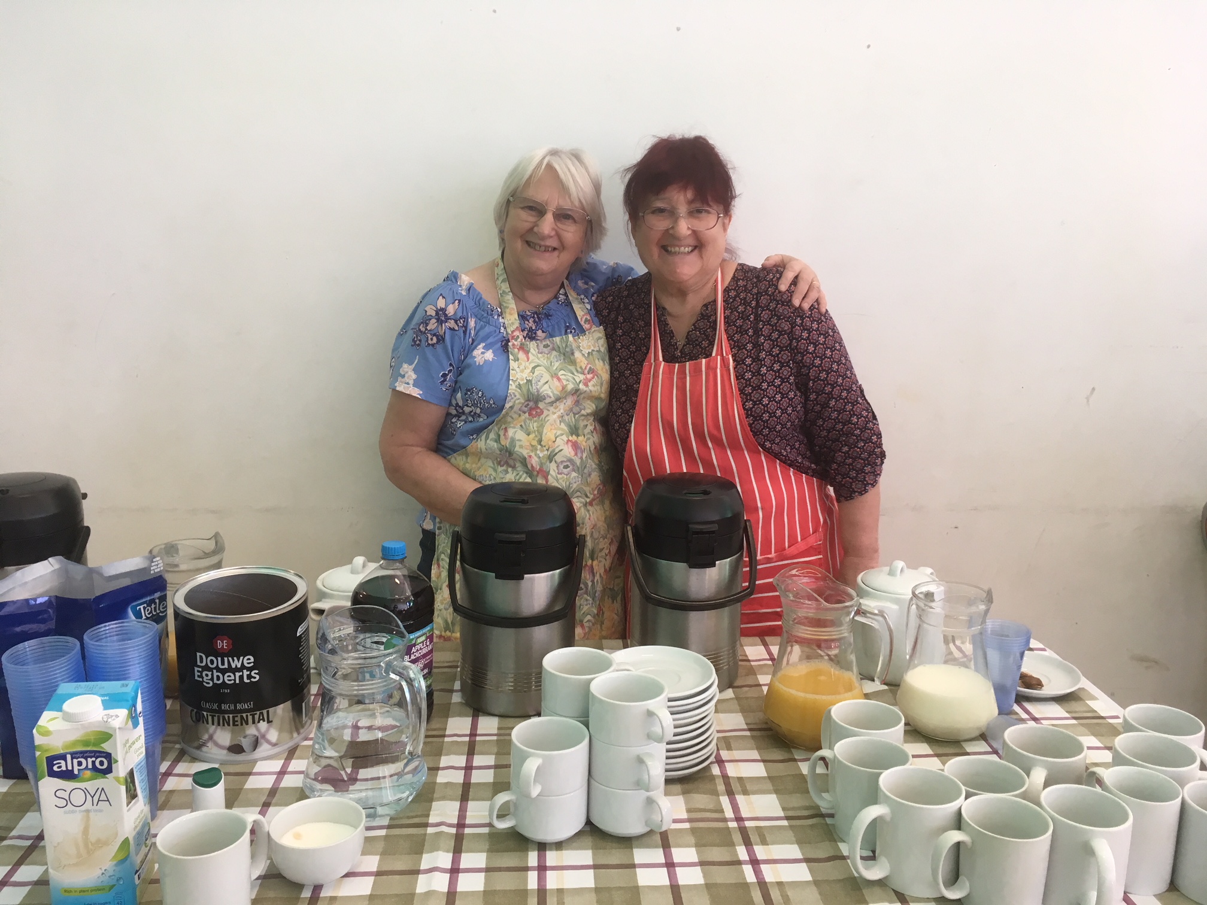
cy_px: 452
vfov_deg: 48.2
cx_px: 604
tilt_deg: -10.3
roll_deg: +0.1
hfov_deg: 61.7
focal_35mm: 29
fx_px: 1011
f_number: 2.2
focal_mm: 4.15
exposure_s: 1/33
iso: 32
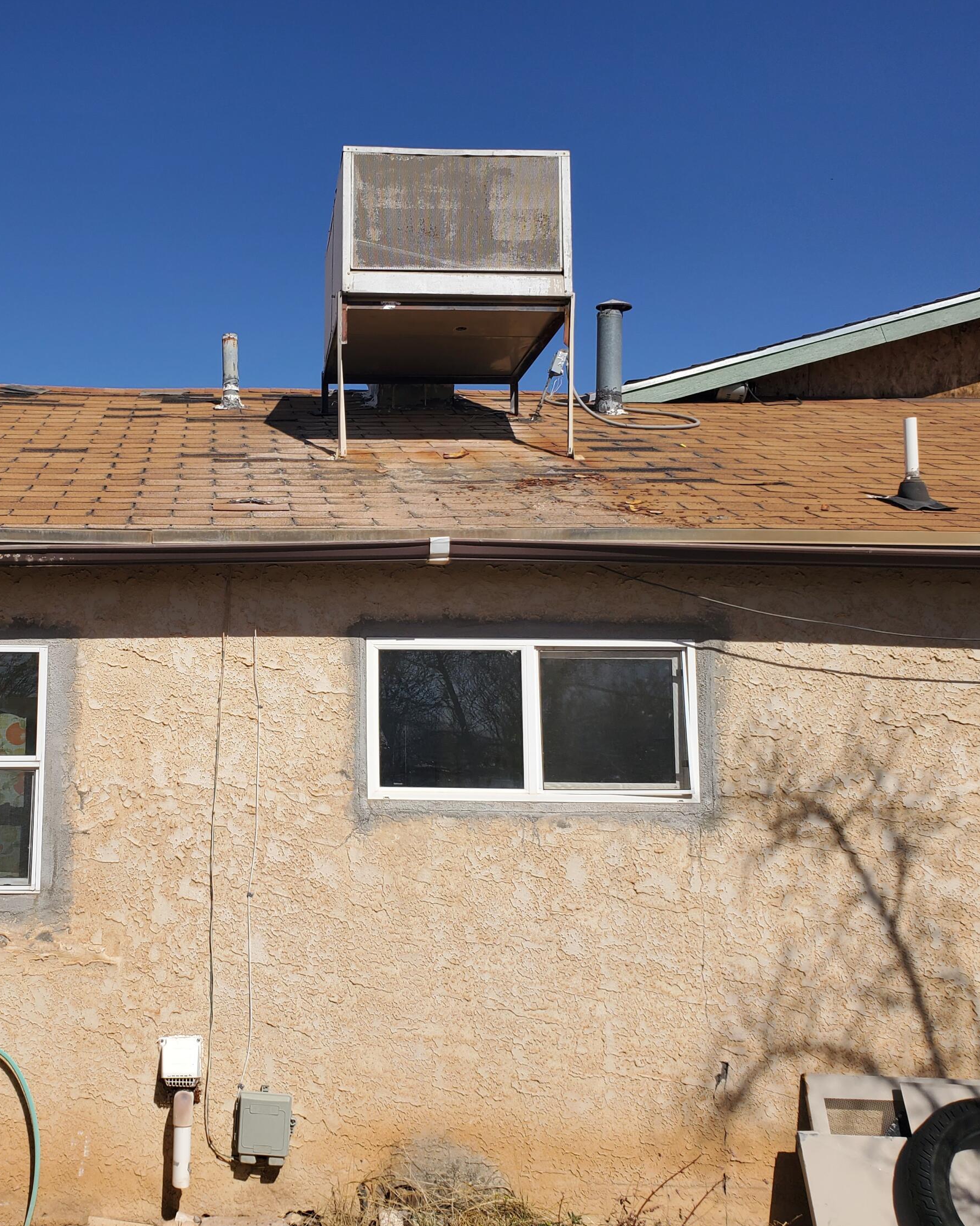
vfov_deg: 52.8
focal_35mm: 34
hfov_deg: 41.8
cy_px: 614
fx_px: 1233
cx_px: 222
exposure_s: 1/3194
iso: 50
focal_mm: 4.3
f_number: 2.4
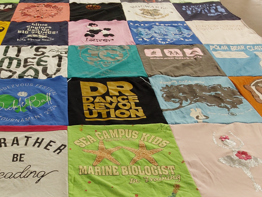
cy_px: 149
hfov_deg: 42.8
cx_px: 74
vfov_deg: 32.9
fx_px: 325
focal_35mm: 43
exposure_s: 1/50
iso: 80
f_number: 1.9
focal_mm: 2.91
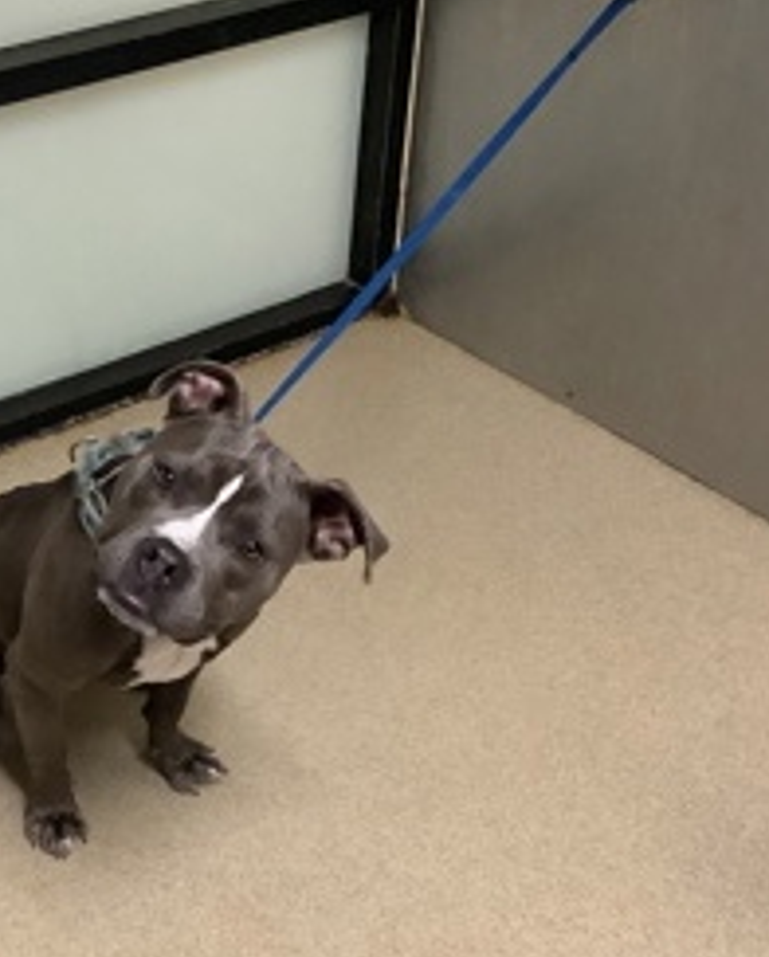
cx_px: 167
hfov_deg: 28.6
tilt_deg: -37.4
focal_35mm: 52
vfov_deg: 35.9
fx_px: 1476
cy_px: 541
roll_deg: +0.9
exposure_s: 1/33
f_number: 2.4
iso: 400
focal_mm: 3.3
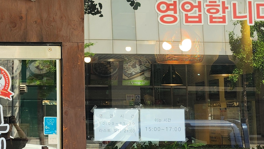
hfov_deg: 22.9
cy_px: 26
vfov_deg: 13.4
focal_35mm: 90
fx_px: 630
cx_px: 15
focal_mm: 5
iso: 50
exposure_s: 1/403
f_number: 1.8
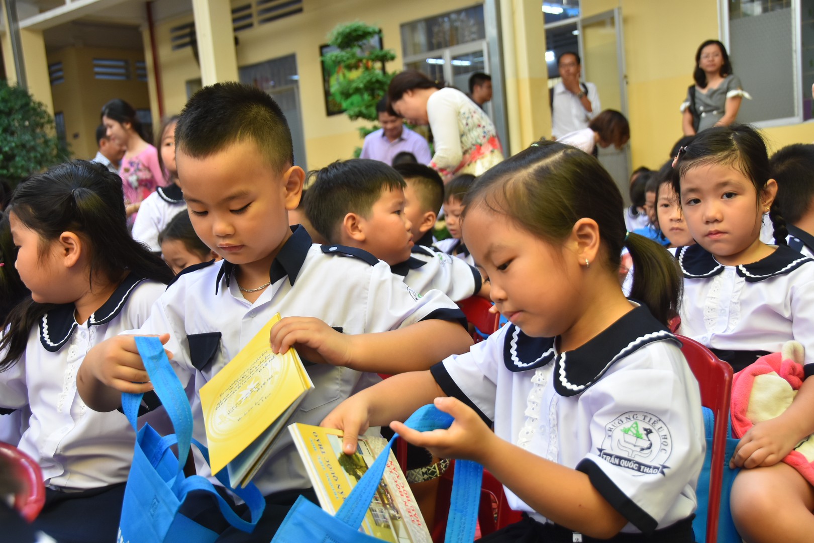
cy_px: 272
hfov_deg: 46.4
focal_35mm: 42
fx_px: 950
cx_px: 407
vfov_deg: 31.9
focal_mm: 28
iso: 450
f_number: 4
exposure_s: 1/250
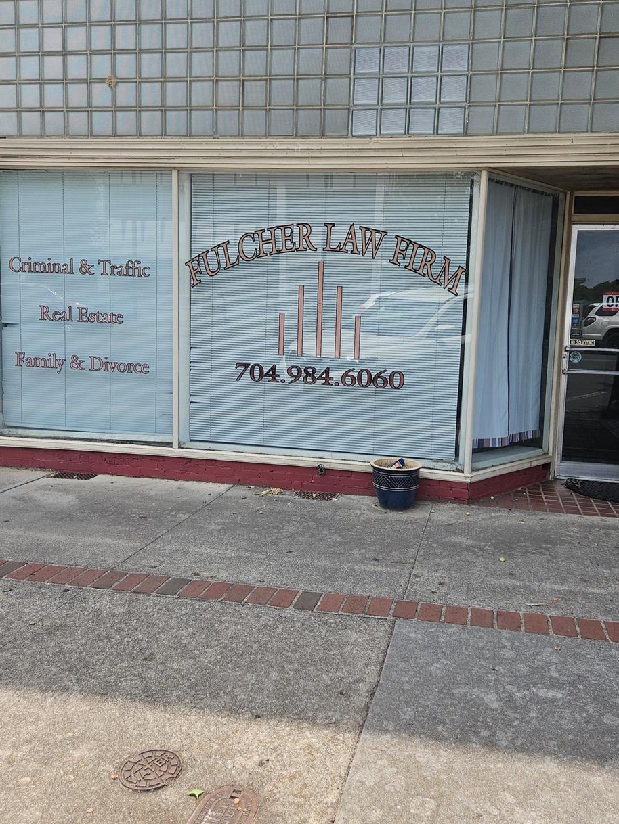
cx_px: 365
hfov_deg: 48.0
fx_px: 691
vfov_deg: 61.6
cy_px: 382
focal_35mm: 29
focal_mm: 5.4
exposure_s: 1/924
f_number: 1.8
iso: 25
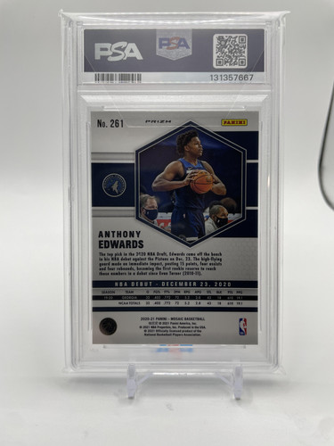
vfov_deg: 67.3
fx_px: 334
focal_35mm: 26
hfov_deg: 53.1
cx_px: 167
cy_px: 223
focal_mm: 4.2
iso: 40
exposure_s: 1/500
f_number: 1.6
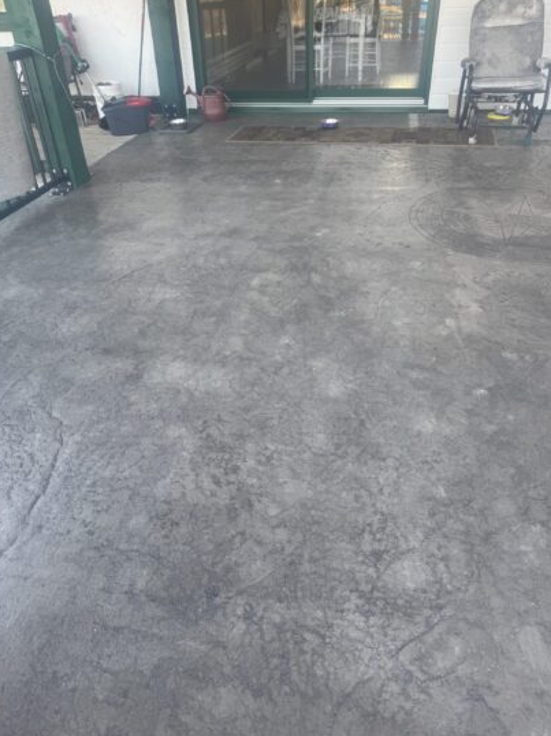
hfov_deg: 54.8
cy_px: 357
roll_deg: +2.4
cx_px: 272
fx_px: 531
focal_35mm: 25
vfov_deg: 69.4
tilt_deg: -36.2
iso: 50
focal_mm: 6.76
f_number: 1.78
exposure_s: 1/125
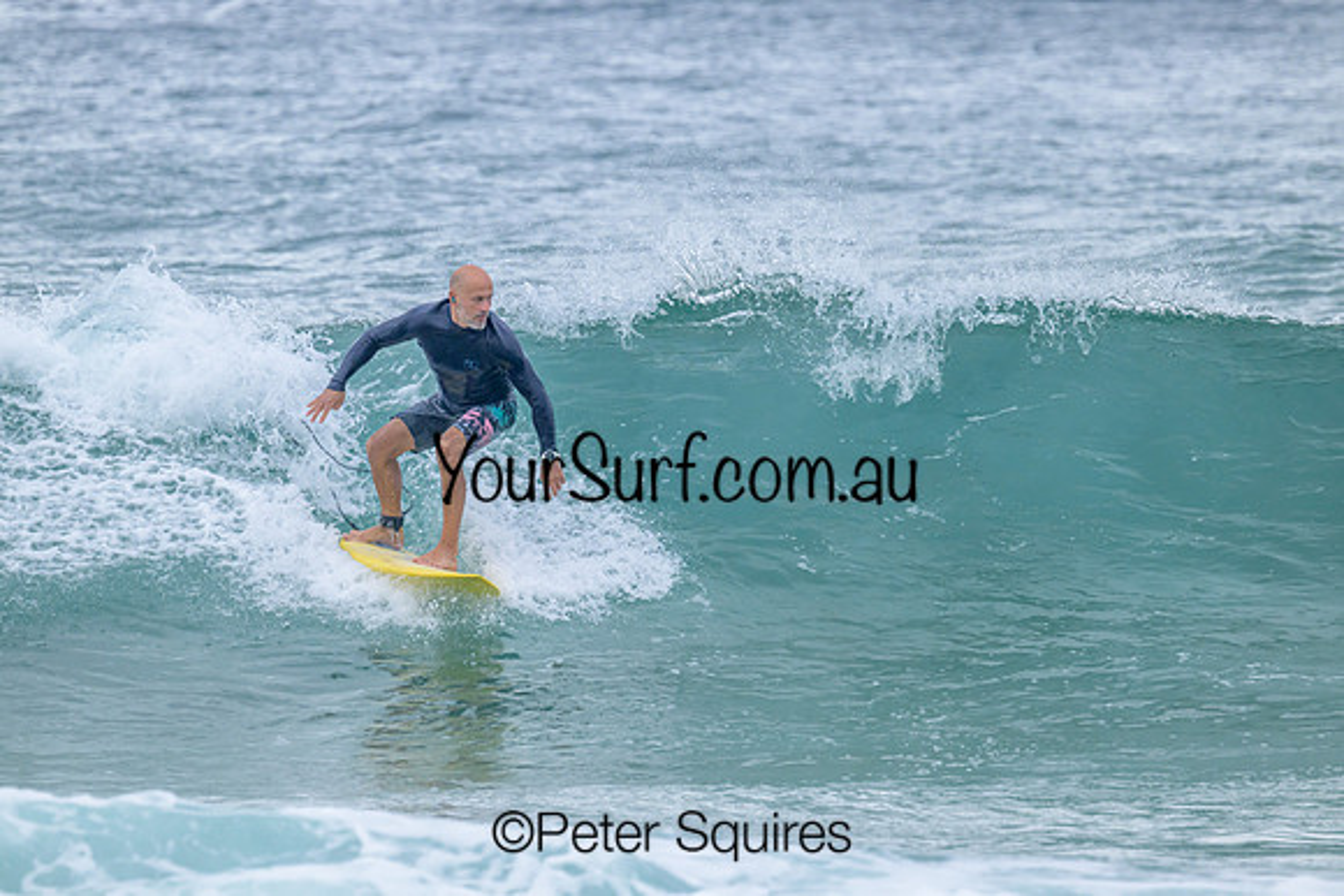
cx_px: 672
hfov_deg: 3.7
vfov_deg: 2.4
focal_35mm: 563
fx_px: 21030
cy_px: 448
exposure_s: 1/2000
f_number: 11
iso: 1400
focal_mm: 550
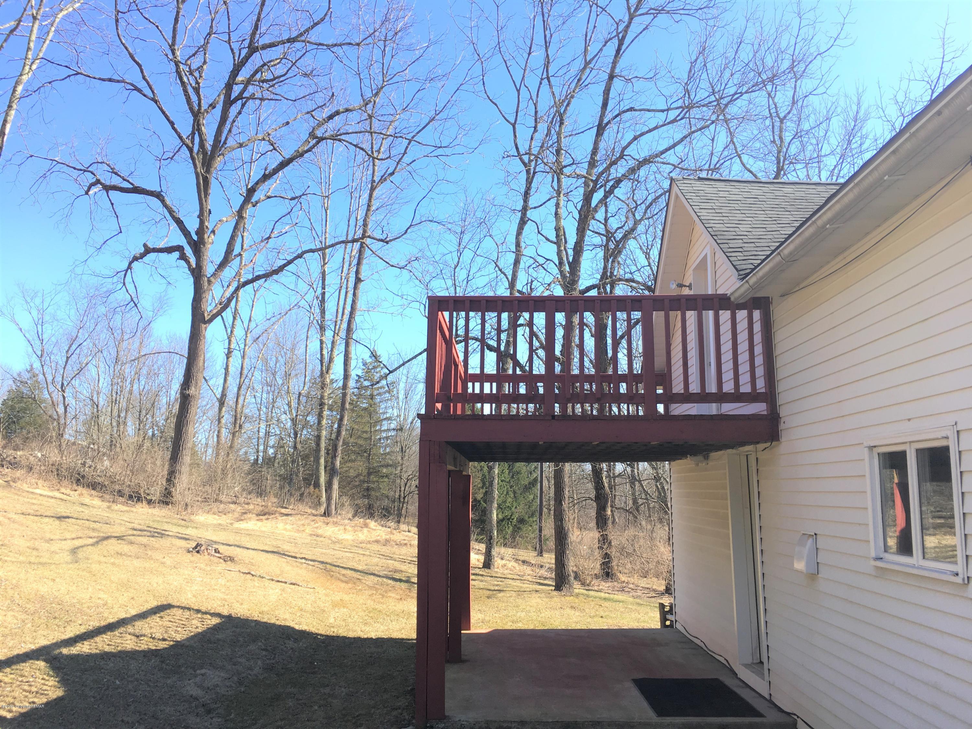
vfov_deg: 48.2
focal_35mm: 29
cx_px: 486
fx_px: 814
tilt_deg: +8.3
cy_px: 364
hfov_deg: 61.7
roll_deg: -0.8
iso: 25
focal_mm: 4.15
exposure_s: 1/447
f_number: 2.2
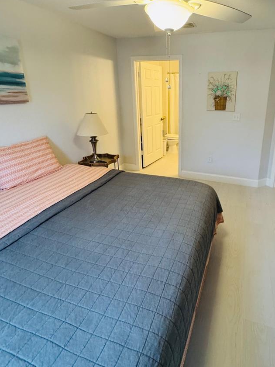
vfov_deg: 80.8
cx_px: 182
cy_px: 147
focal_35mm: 20
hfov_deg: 64.4
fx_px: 212
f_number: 2.2
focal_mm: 2.22
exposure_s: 1/60
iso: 320
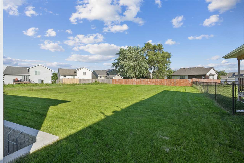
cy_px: 82
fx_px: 115
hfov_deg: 93.3
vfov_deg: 70.4
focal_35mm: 17
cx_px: 122
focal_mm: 17
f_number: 9
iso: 400
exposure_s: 1/800
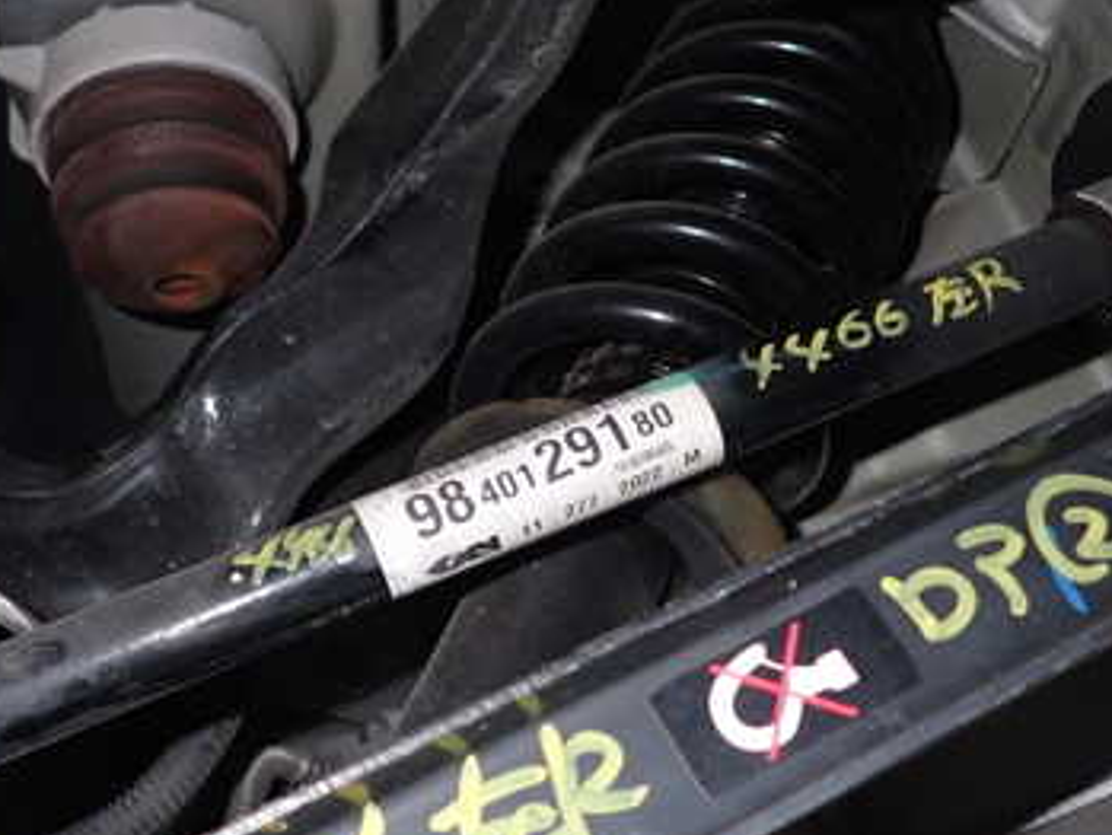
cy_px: 402
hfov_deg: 43.8
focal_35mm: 43
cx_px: 503
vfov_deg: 33.6
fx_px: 1382
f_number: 5.6
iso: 320
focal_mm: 4.5
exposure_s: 1/30
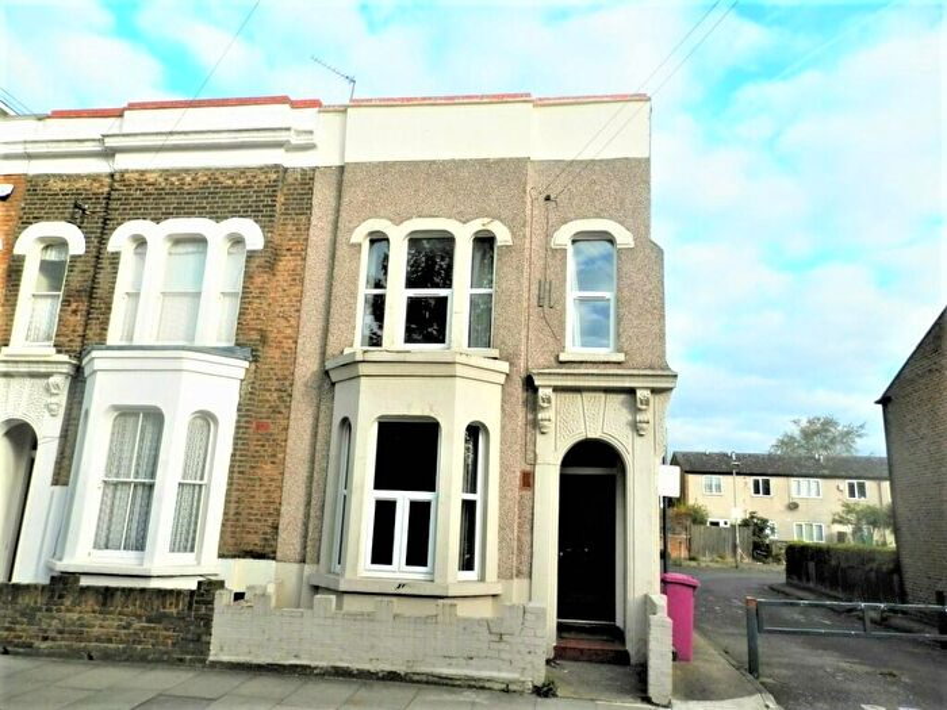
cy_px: 355
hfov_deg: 69.4
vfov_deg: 54.9
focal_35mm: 25
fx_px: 684
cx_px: 474
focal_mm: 4.5
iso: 80
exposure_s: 1/640
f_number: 3
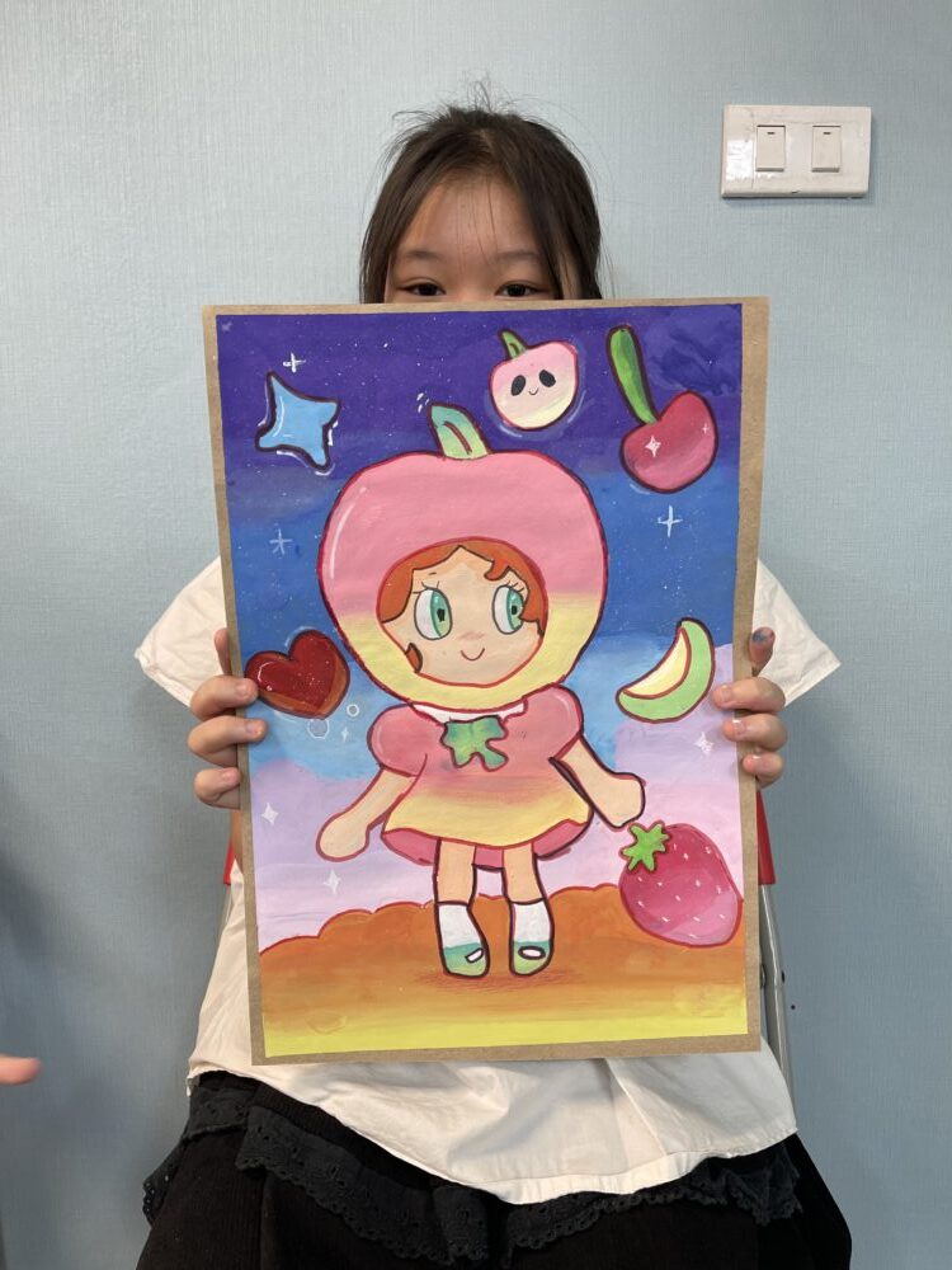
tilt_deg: -9.0
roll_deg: +0.2
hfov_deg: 54.9
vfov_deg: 69.4
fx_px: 917
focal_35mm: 25
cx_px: 476
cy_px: 635
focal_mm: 5.1
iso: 100
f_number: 1.6
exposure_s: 1/100
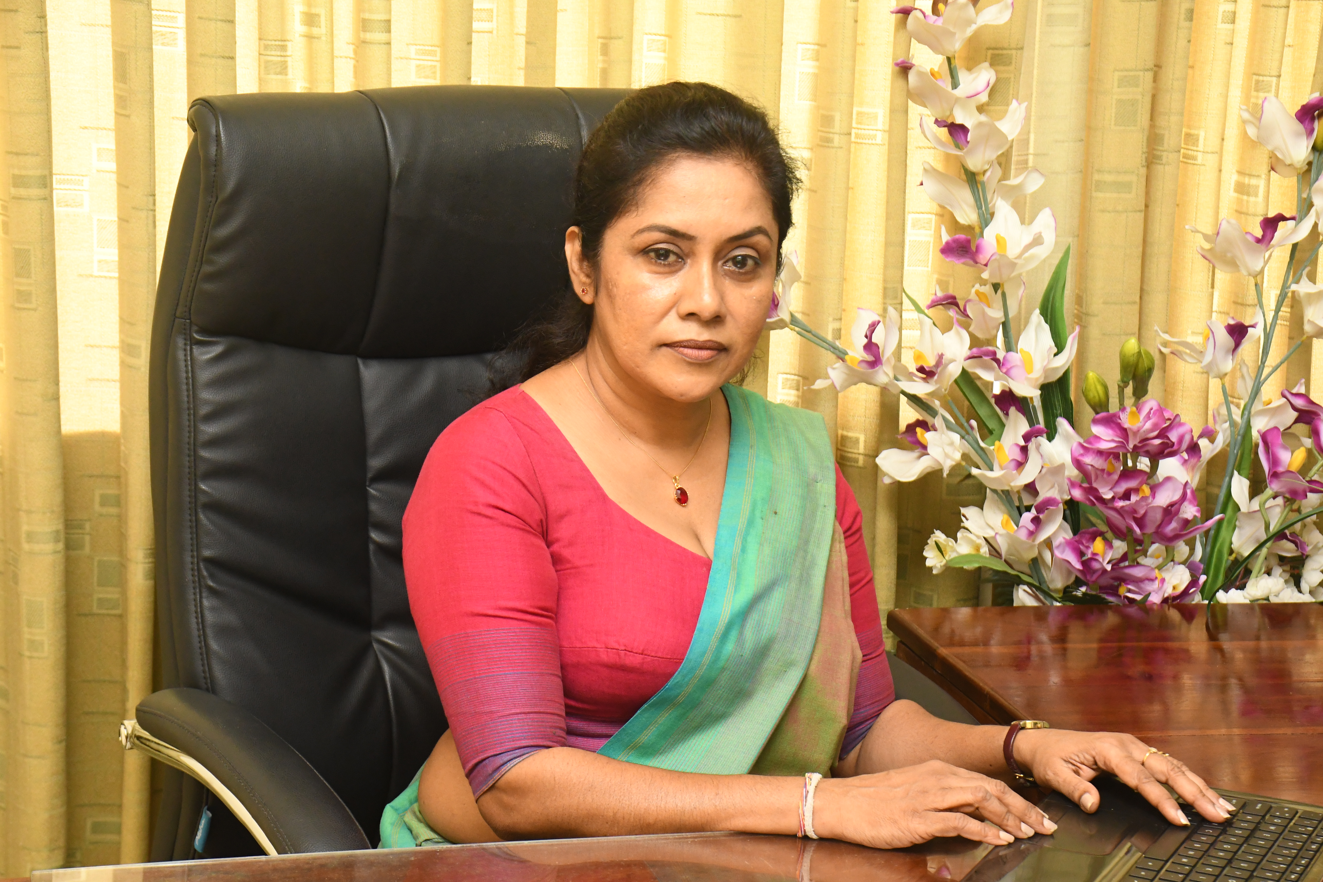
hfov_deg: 27.0
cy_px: 441
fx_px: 2756
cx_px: 662
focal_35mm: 75
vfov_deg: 18.2
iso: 2500
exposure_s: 1/100
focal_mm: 50
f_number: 8
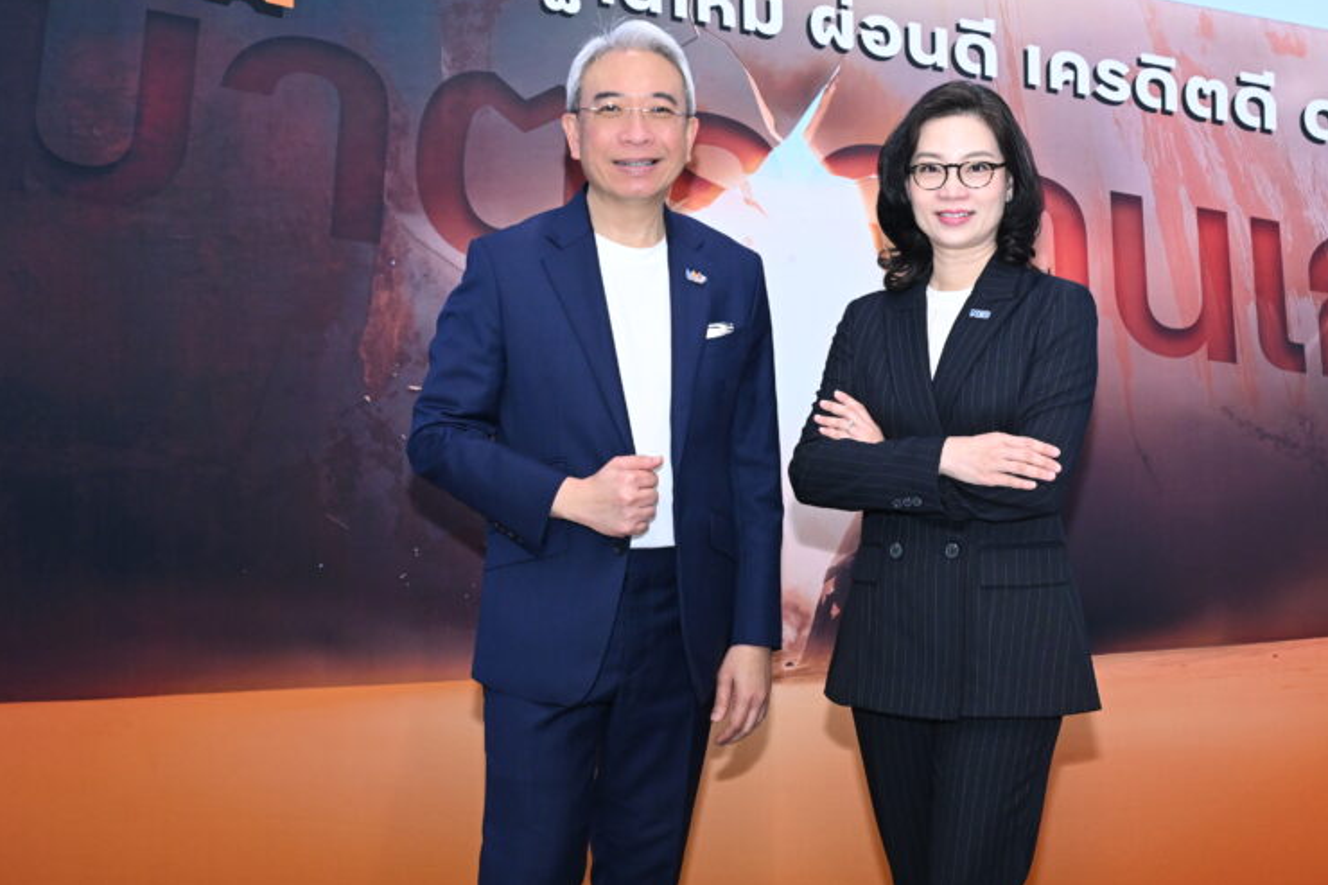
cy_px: 301
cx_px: 768
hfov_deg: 36.8
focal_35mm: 54
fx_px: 1991
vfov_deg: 24.9
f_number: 4.5
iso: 2500
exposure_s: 1/160
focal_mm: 39
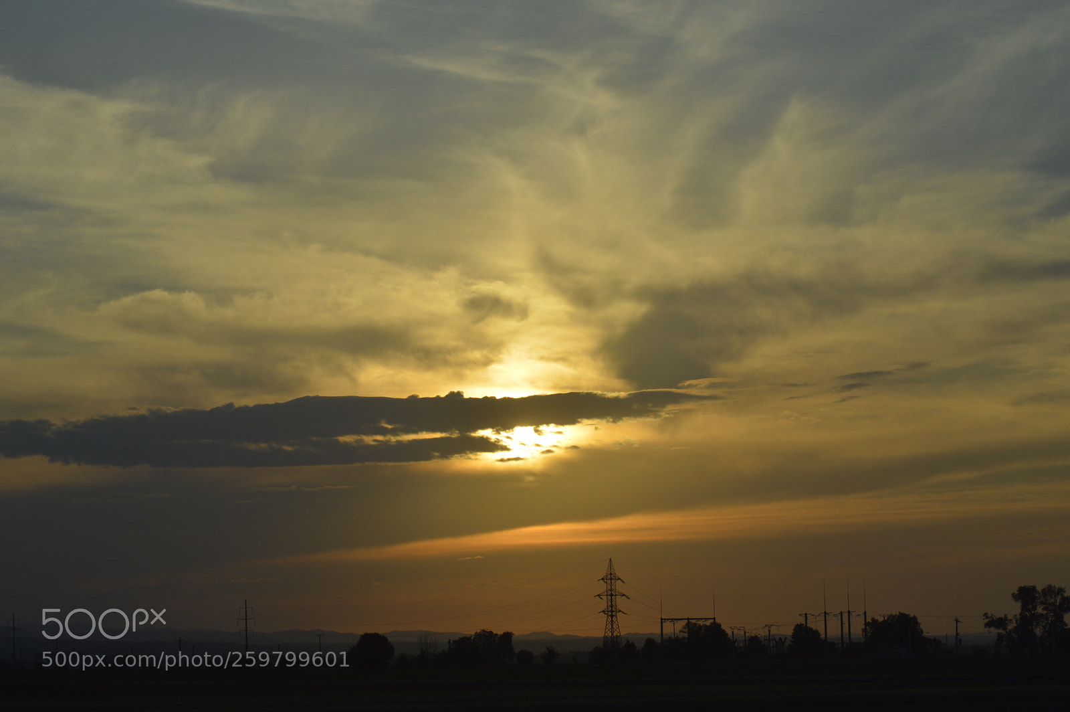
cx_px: 535
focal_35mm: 105
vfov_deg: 13.0
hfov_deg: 19.5
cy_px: 356
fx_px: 3118
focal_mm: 70
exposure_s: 1/640
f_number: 6.3
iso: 100
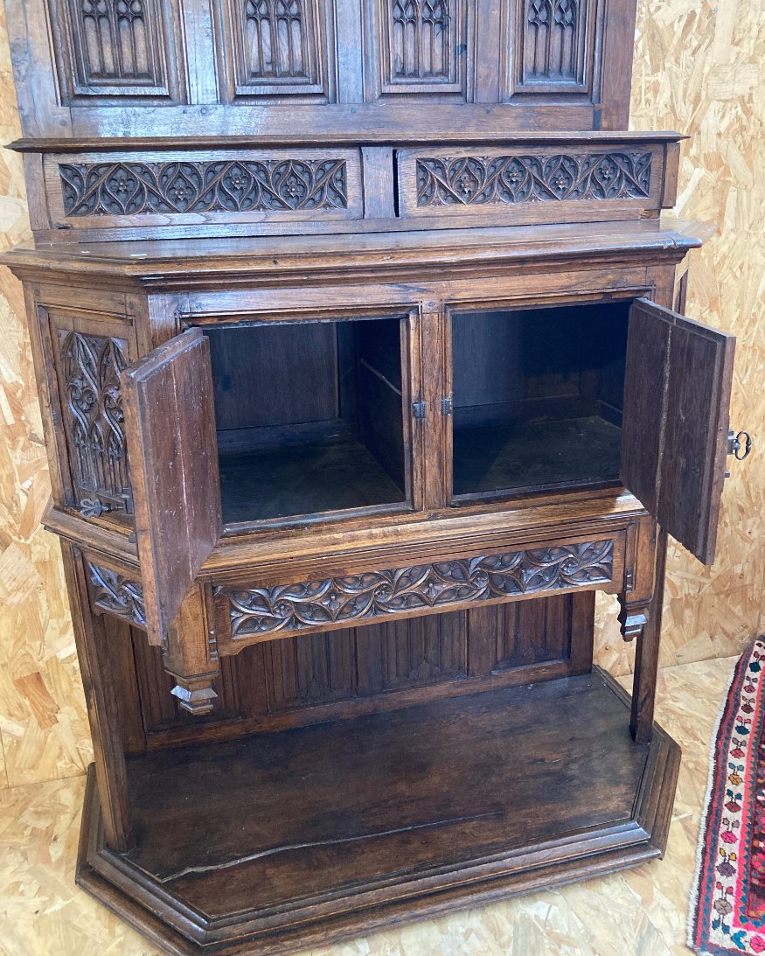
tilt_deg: -15.1
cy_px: 443
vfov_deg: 58.7
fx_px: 849
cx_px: 393
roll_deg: -0.9
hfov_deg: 48.5
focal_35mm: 30
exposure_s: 1/33
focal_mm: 3.99
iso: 320
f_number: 1.8
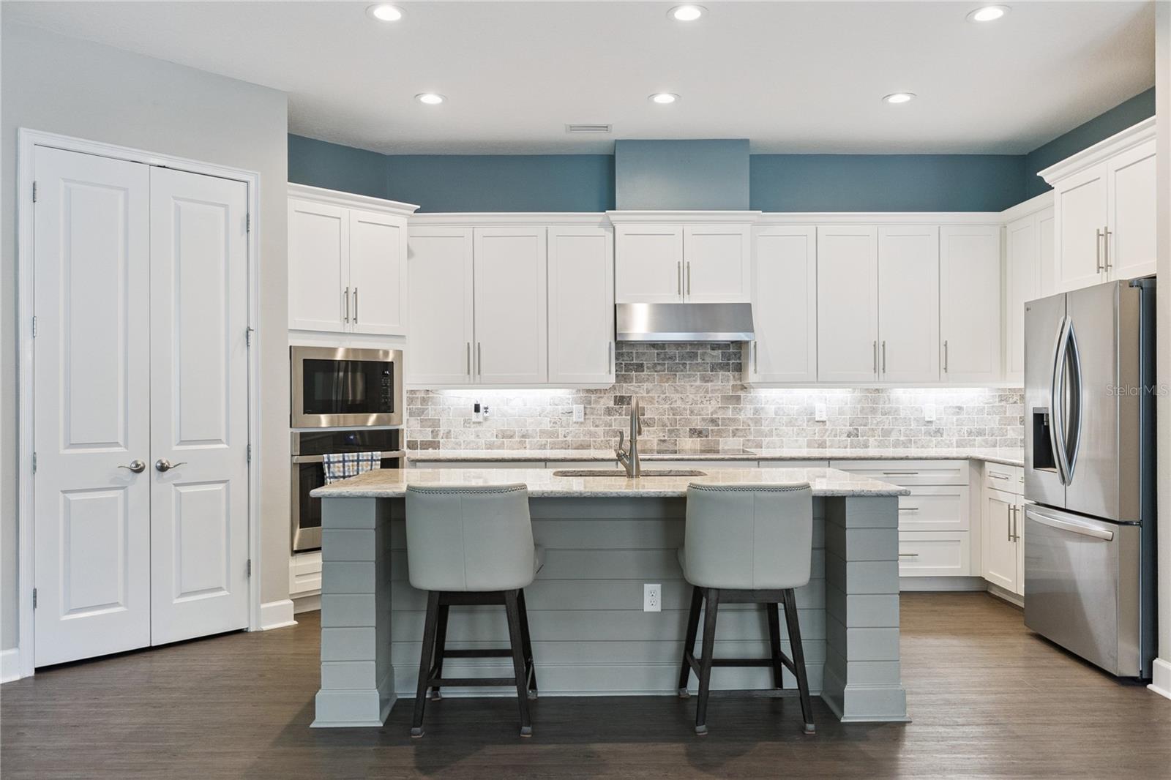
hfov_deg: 67.4
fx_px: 878
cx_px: 586
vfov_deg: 47.9
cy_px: 390
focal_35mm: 27
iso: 500
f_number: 2.8
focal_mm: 18
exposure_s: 1/160
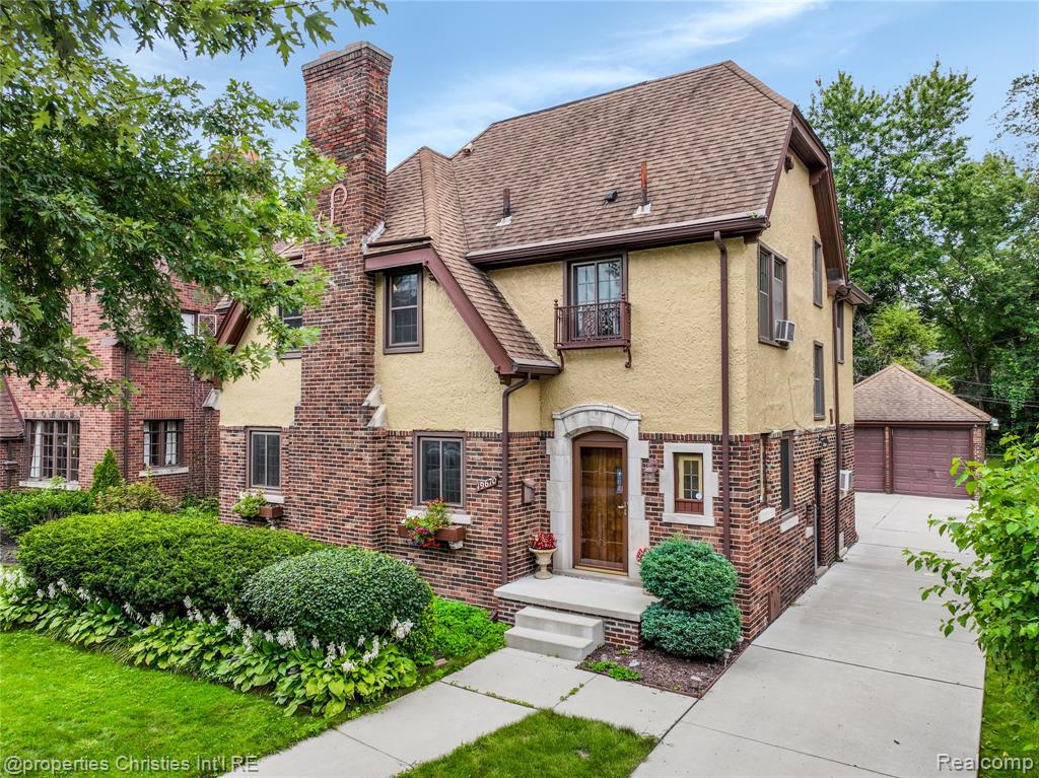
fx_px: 720
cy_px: 389
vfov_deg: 56.8
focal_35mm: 24
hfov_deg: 71.6
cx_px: 520
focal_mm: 12.29
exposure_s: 1/50
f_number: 2.8
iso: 220
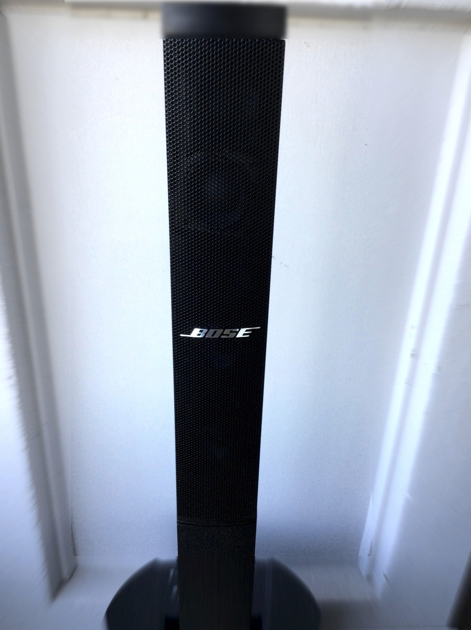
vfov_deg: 56.9
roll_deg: -3.3
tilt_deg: -28.4
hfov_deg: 44.1
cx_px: 236
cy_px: 315
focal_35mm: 32
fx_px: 582
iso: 40
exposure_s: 1/30
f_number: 2.4
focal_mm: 3.3
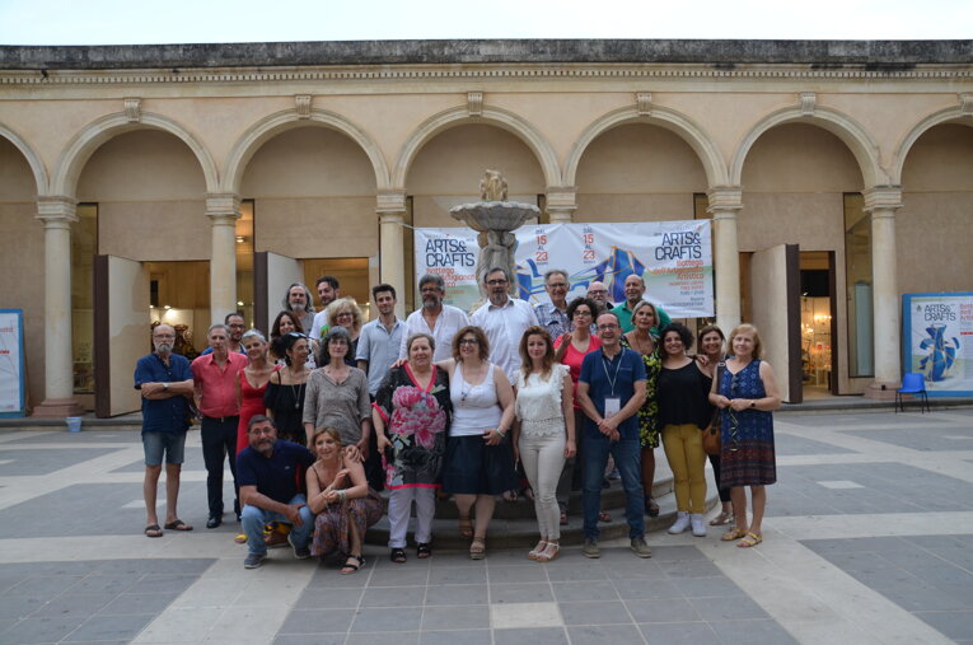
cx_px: 486
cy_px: 322
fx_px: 850
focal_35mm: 32
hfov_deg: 59.6
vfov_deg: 41.6
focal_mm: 21
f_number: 5.6
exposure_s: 1/125
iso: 360
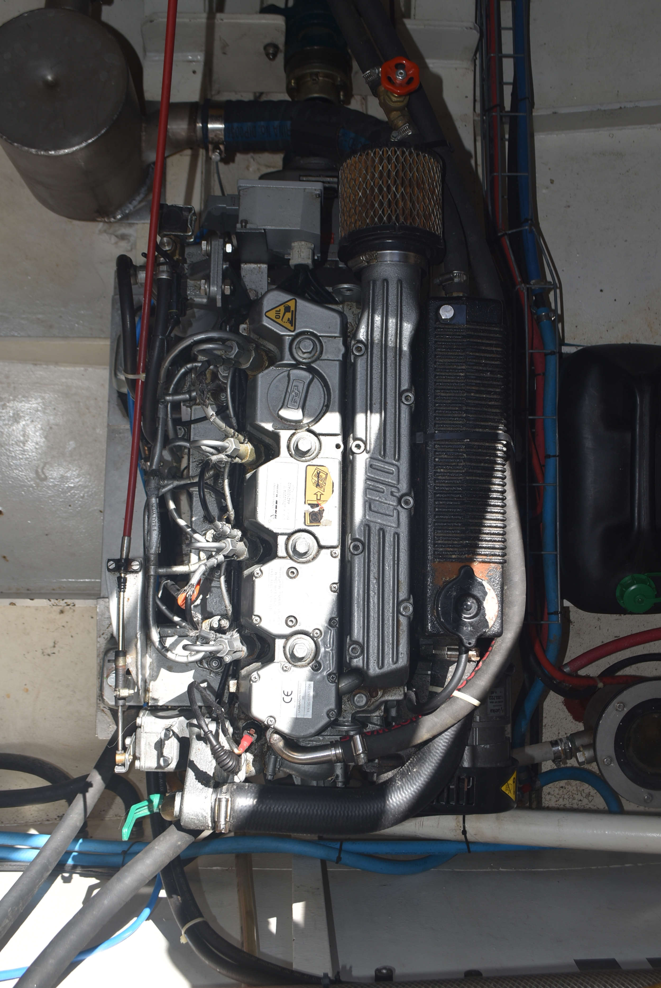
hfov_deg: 40.0
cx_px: 330
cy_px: 494
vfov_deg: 57.2
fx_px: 907
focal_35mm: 33
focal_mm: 22
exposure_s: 1/160
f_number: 6.3
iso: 100
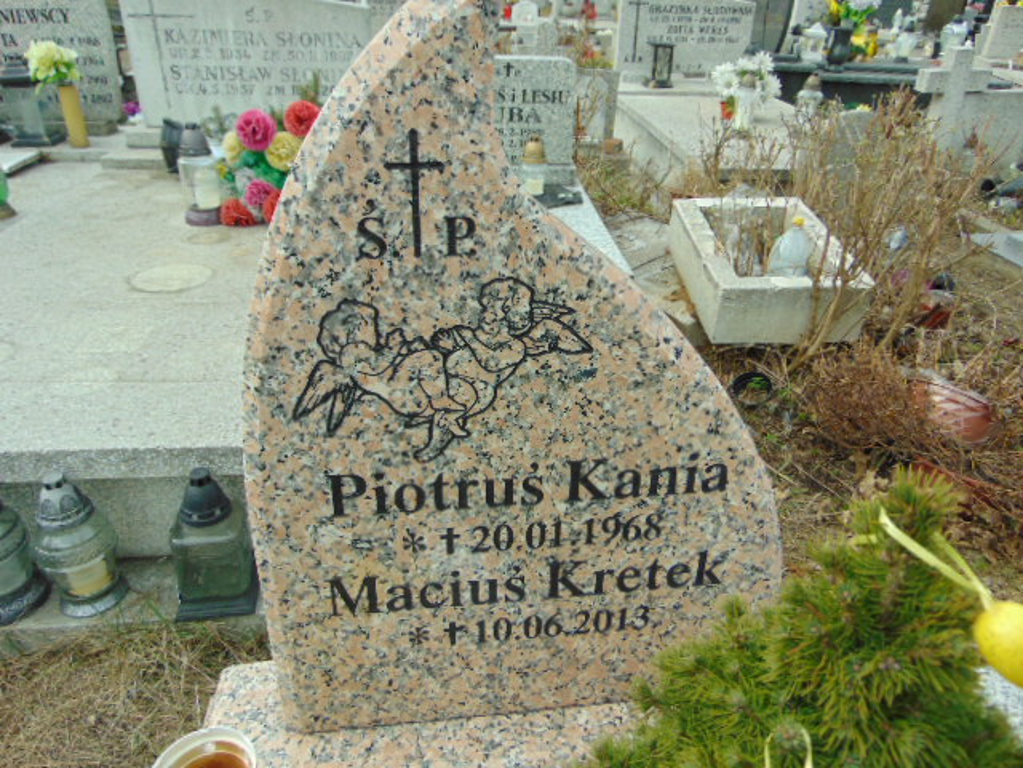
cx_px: 512
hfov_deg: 69.4
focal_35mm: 25
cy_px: 384
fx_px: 739
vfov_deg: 54.9
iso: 80
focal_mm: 4.5
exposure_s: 1/640
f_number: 3
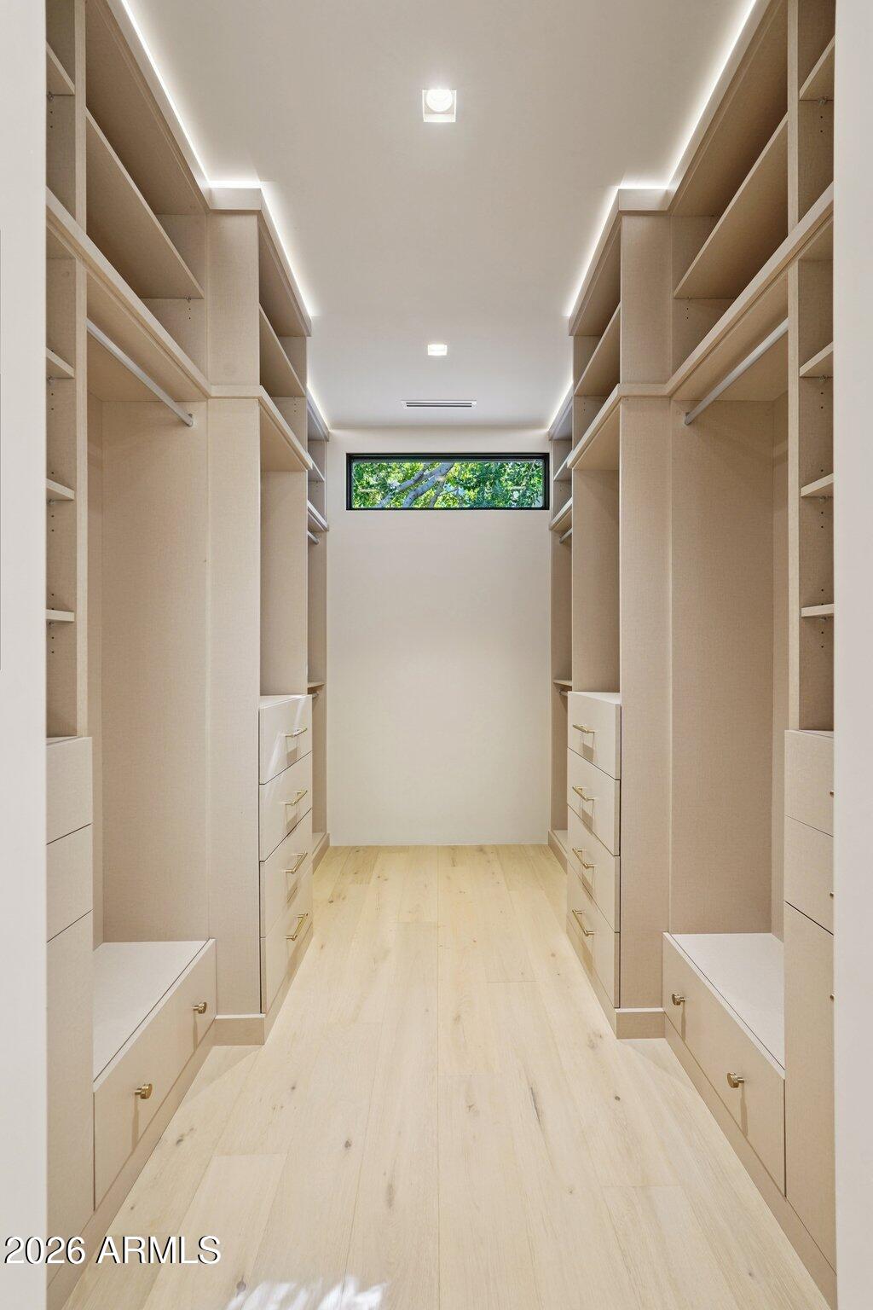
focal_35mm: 16
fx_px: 600
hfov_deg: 72.1
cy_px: 655
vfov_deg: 95.0
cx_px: 436
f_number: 8
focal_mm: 16.5
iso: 400
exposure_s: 1/8
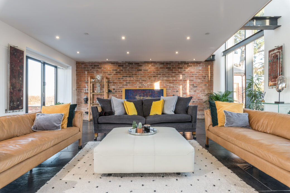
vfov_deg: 64.6
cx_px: 145
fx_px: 153
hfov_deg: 86.9
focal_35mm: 19
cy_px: 96
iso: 200
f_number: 9
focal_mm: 19
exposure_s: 1/8
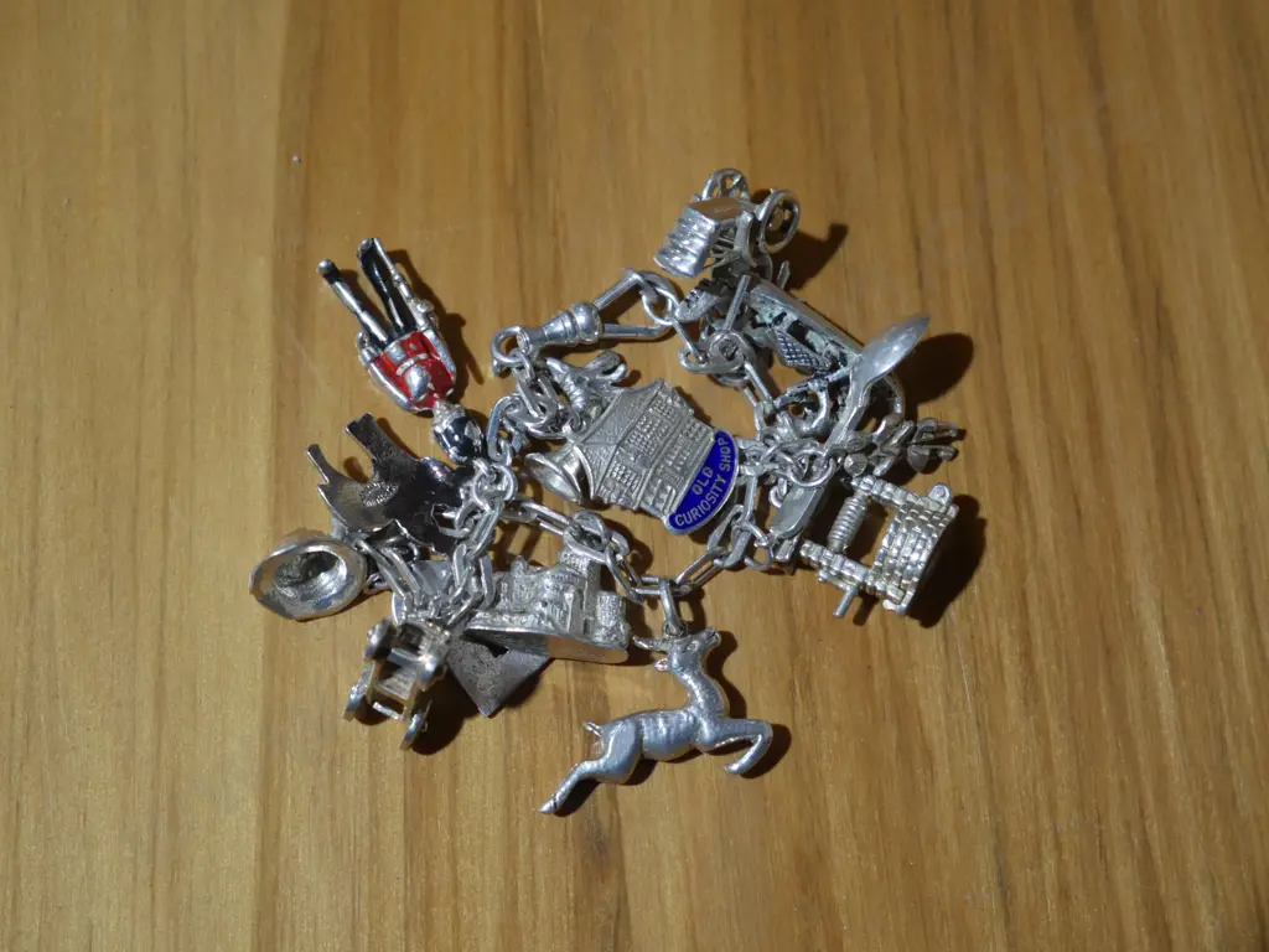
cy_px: 476
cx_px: 634
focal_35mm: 72
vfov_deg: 20.4
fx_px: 2639
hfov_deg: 27.0
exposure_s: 1/80
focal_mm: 36
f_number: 5.5
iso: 800
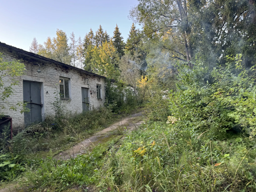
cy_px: 87
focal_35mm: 27
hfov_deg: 65.2
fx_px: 200
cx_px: 137
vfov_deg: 51.3
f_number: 1.78
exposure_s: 1/121
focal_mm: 6.76
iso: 100
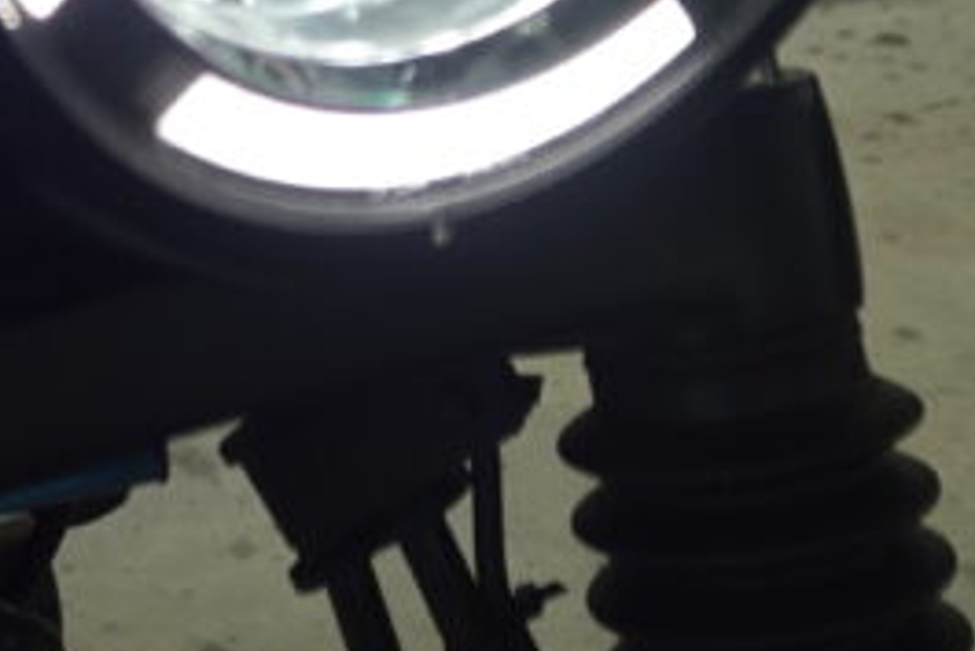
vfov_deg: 15.3
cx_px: 118
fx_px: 2195
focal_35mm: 81
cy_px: -392
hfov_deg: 24.4
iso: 125
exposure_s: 1/160
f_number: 2.5
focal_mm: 8.02
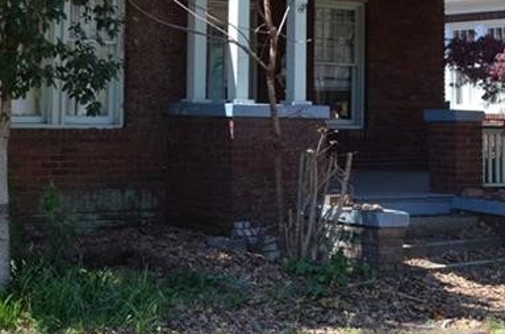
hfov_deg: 25.1
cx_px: 128
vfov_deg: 16.6
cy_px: 7
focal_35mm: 80
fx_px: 1119
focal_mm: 20
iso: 200
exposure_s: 1/200
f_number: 7.1
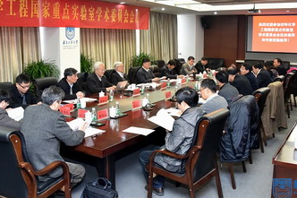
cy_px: 76
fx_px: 313
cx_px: 139
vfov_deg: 34.9
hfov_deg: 50.7
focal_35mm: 38
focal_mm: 28
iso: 11400
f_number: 8
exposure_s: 1/160
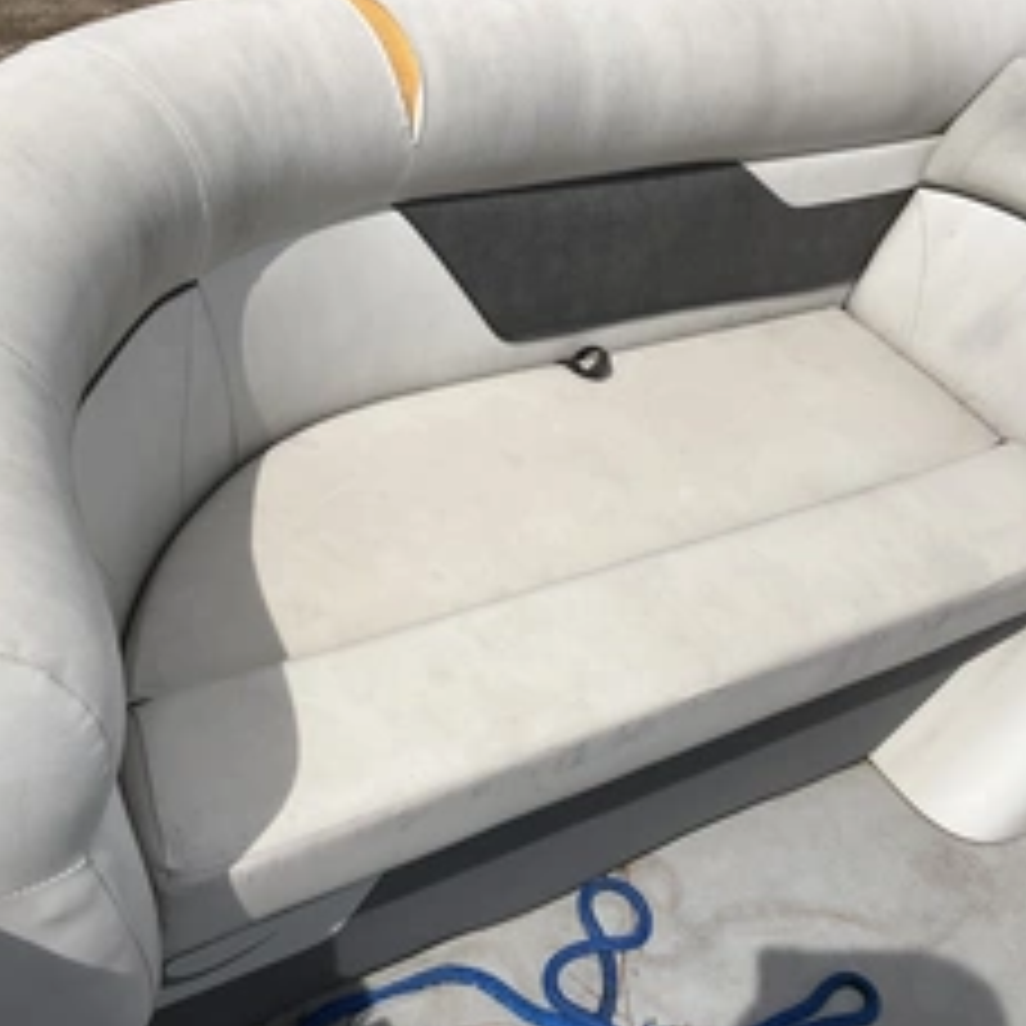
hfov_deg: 37.5
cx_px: 536
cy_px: 518
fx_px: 1509
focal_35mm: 45
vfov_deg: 37.6
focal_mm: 3
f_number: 1.8
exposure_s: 1/3322
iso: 25
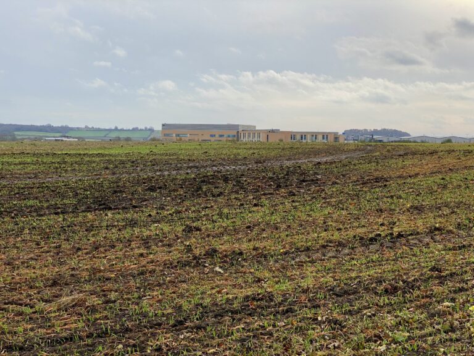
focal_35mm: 52
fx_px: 712
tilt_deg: -2.6
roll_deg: -1.5
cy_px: 178
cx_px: 237
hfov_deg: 36.8
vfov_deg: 28.0
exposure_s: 1/999
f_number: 2
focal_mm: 6
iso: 20
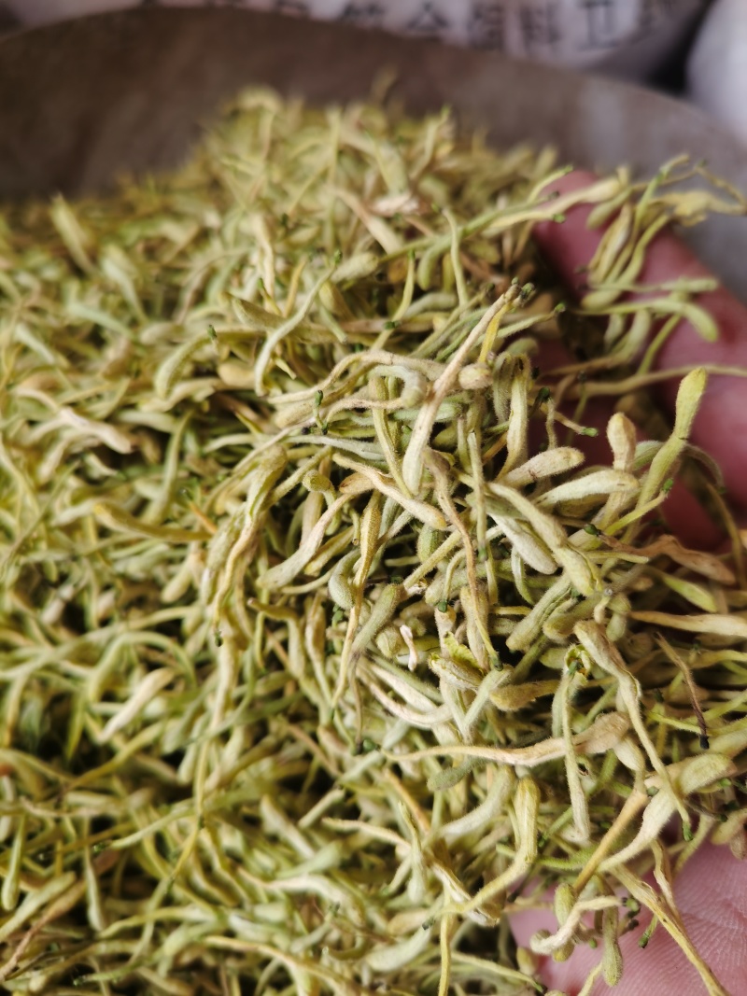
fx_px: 777
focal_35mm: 27
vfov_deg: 65.3
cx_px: 374
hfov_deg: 51.3
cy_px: 498
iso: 50
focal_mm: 5.58
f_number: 1.8
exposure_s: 1/116
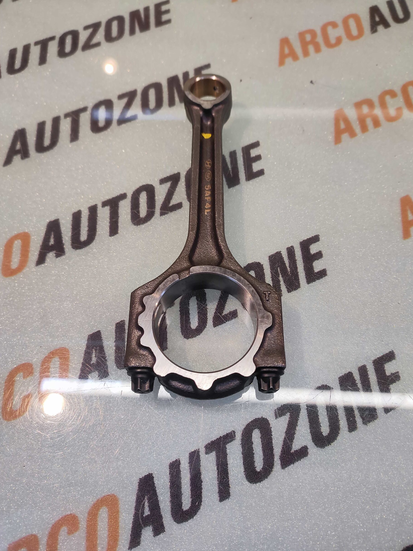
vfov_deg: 87.8
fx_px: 286
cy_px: 277
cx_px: 213
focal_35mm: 18
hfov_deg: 71.6
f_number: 1.79
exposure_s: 1/50
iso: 139
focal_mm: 4.74
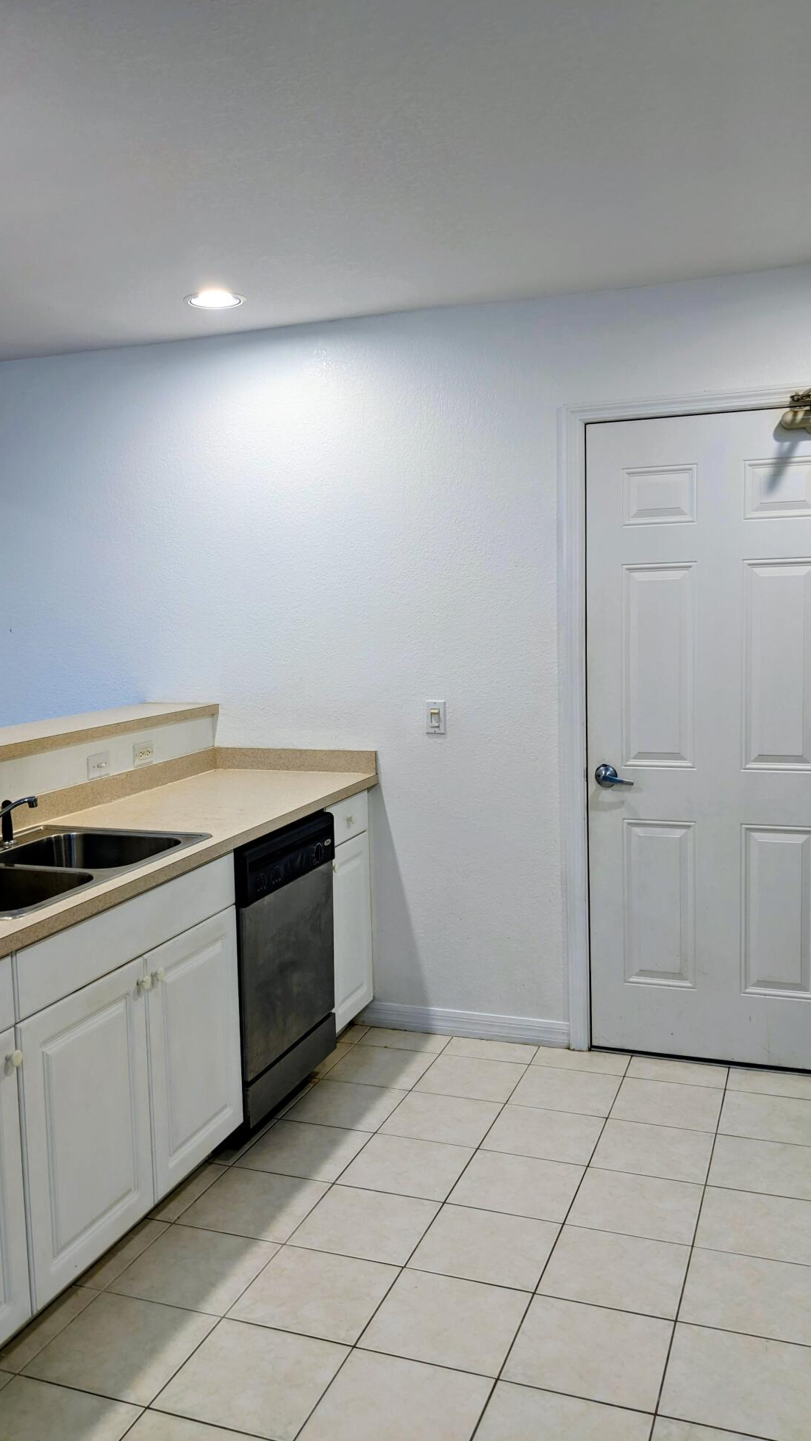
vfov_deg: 64.3
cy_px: 717
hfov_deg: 38.9
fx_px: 1147
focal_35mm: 30
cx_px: 354
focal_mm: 4.44
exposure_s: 1/30
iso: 62
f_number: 1.8
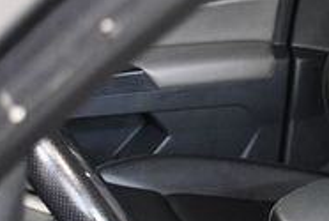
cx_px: 557
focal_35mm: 165
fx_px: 1512
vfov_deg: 8.3
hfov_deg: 11.7
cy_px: 223
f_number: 4
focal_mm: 24
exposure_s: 1/80
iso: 3200
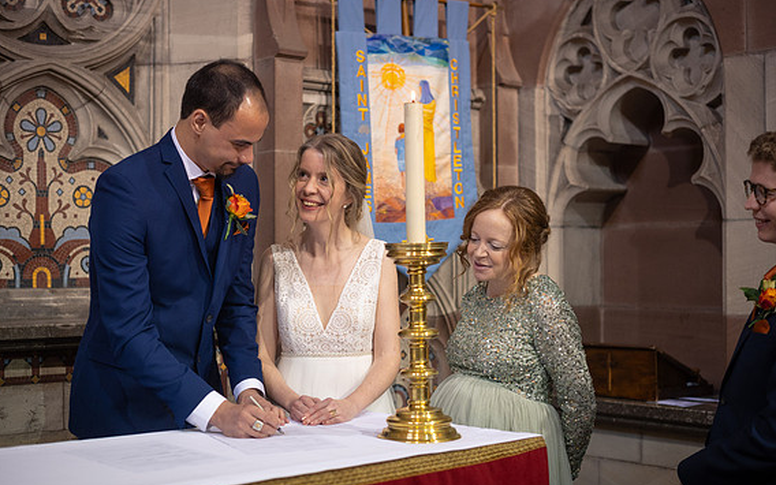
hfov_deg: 38.9
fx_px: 1100
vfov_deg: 24.9
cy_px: 254
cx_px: 387
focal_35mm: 52
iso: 1600
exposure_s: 1/160
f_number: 2.8
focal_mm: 50
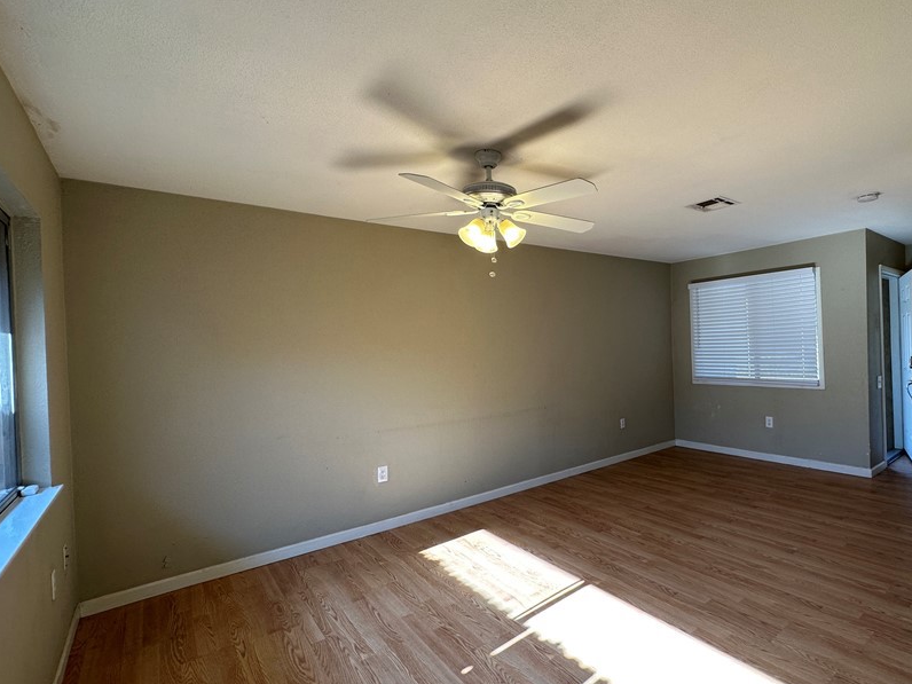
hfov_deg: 86.2
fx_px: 474
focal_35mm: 18
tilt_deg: -1.1
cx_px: 565
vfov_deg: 71.6
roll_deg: +1.7
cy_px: 345
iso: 80
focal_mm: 2.22
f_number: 2.2
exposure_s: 1/99
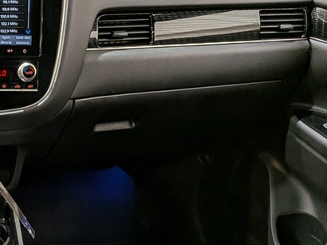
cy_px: 177
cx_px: -45
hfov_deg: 28.7
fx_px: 566
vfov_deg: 24.2
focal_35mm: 60
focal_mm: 4.53
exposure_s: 1/120
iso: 248
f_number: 1.7
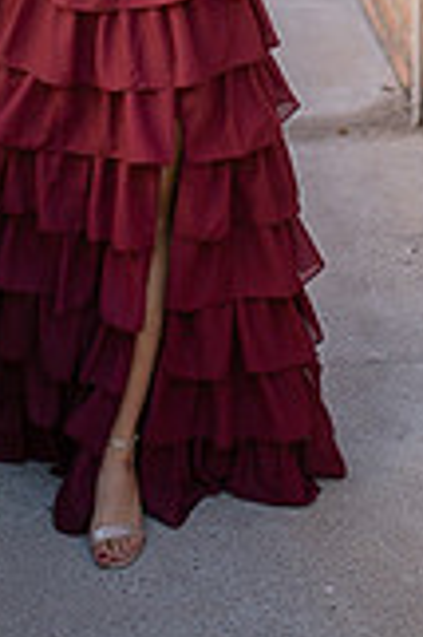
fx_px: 1731
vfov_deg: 19.6
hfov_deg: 13.9
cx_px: 121
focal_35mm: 98
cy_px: -131
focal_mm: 35
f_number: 1.4
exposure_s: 1/4000
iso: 400
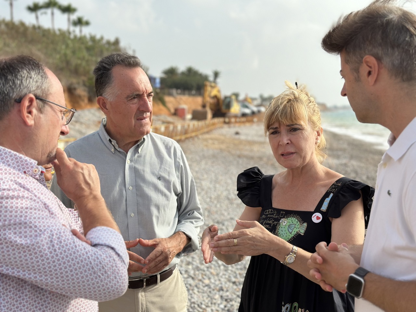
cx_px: 208
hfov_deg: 39.7
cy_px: 156
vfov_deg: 30.3
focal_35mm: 48
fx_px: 577
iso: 100
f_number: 1.78
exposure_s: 1/5263
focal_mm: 6.86
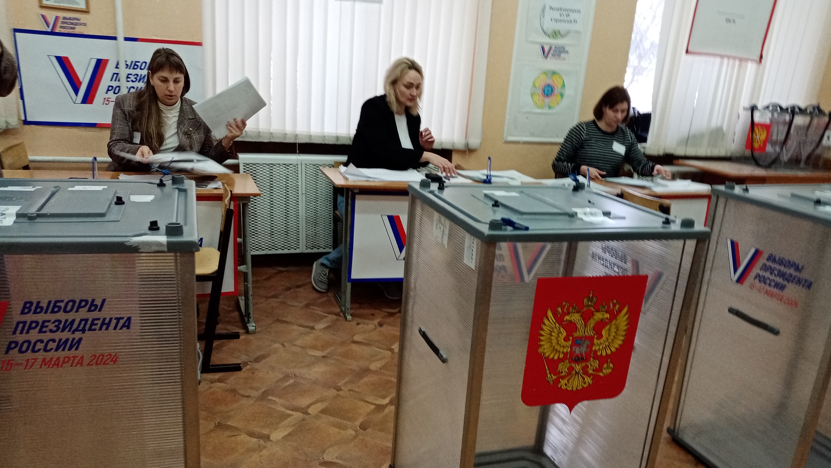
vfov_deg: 39.9
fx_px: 639
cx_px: 424
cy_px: 293
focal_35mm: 29
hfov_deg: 66.1
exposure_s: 1/33.3
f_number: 1.8
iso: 206
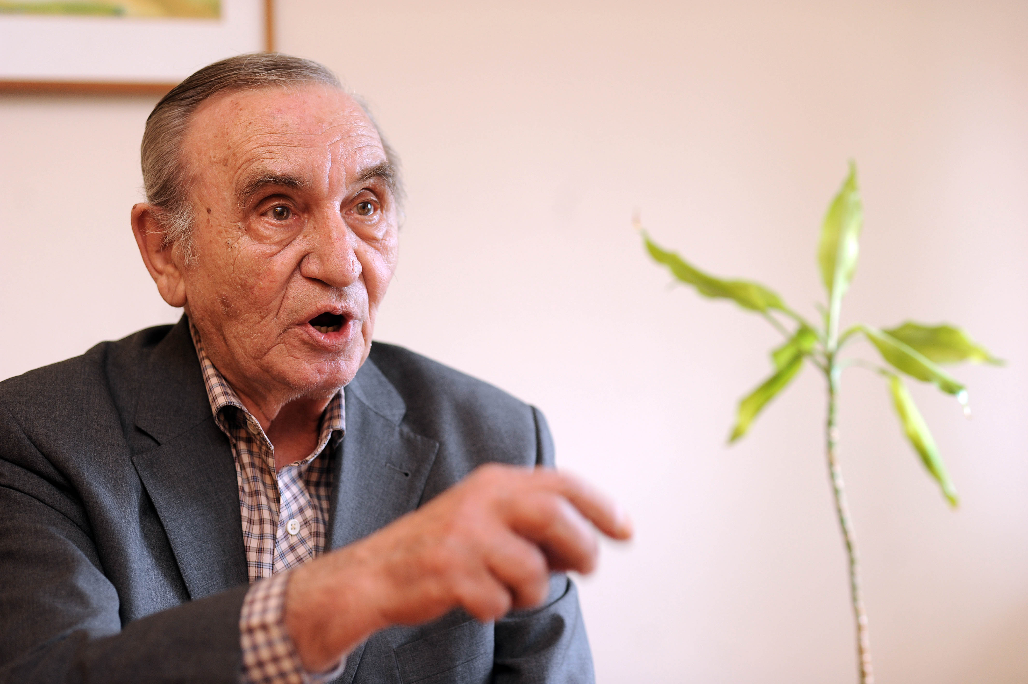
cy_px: 342
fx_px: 2426
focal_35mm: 85
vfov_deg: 16.1
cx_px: 514
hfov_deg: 23.9
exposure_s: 1/125
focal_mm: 85
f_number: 2.8
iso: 800
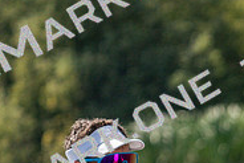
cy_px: 247
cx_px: 359
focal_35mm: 716
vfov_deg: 1.9
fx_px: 4857
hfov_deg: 2.9
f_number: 5.6
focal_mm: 227
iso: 320
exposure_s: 1/2000
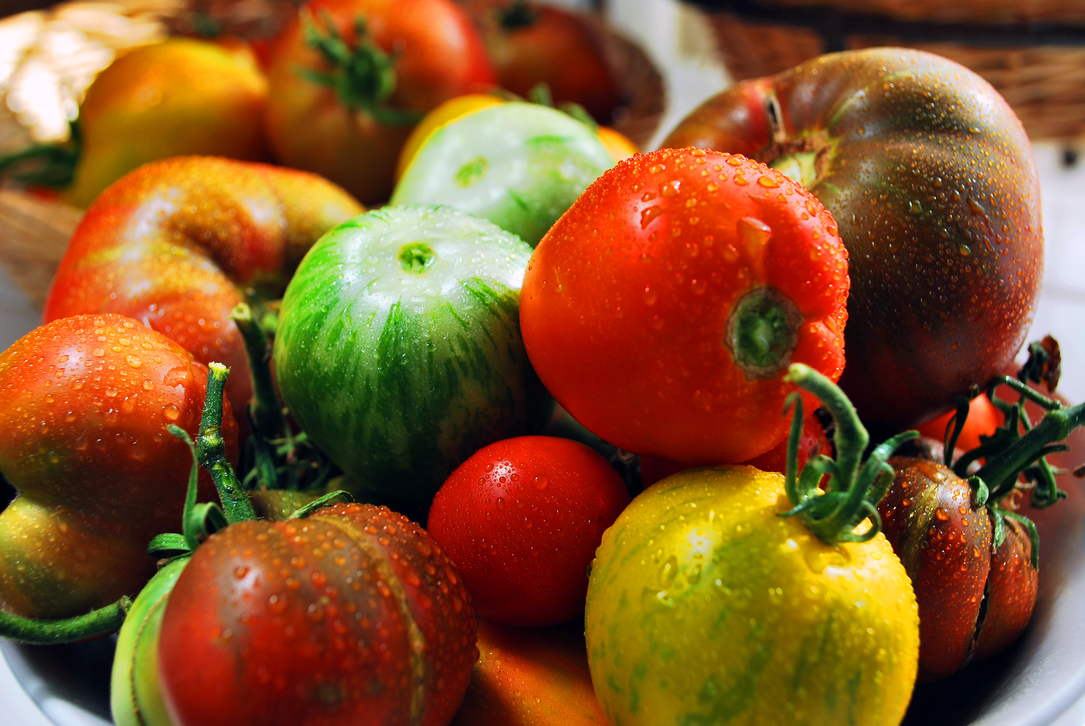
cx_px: 542
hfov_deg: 44.9
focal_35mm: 44
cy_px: 363
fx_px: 1313
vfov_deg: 30.9
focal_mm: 29
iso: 100
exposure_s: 1/80
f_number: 6.3
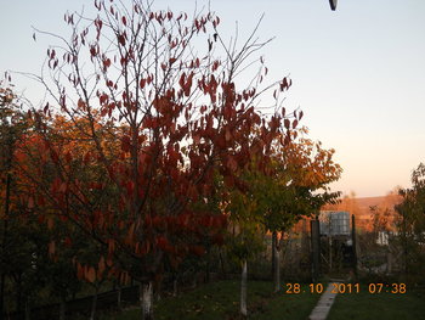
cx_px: 212
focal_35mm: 41
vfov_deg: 35.2
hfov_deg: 45.7
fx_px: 504
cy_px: 160
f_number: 3.1
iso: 80
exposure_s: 1/160
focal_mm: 6.72
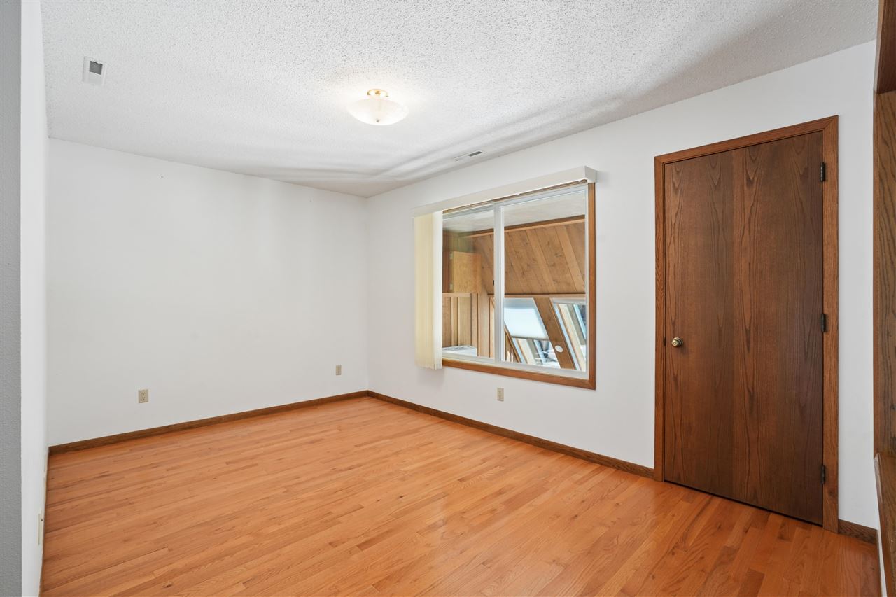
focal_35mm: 17
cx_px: 448
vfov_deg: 70.4
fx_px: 423
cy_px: 298
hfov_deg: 93.3
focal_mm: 17
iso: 400
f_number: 9
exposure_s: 1/13
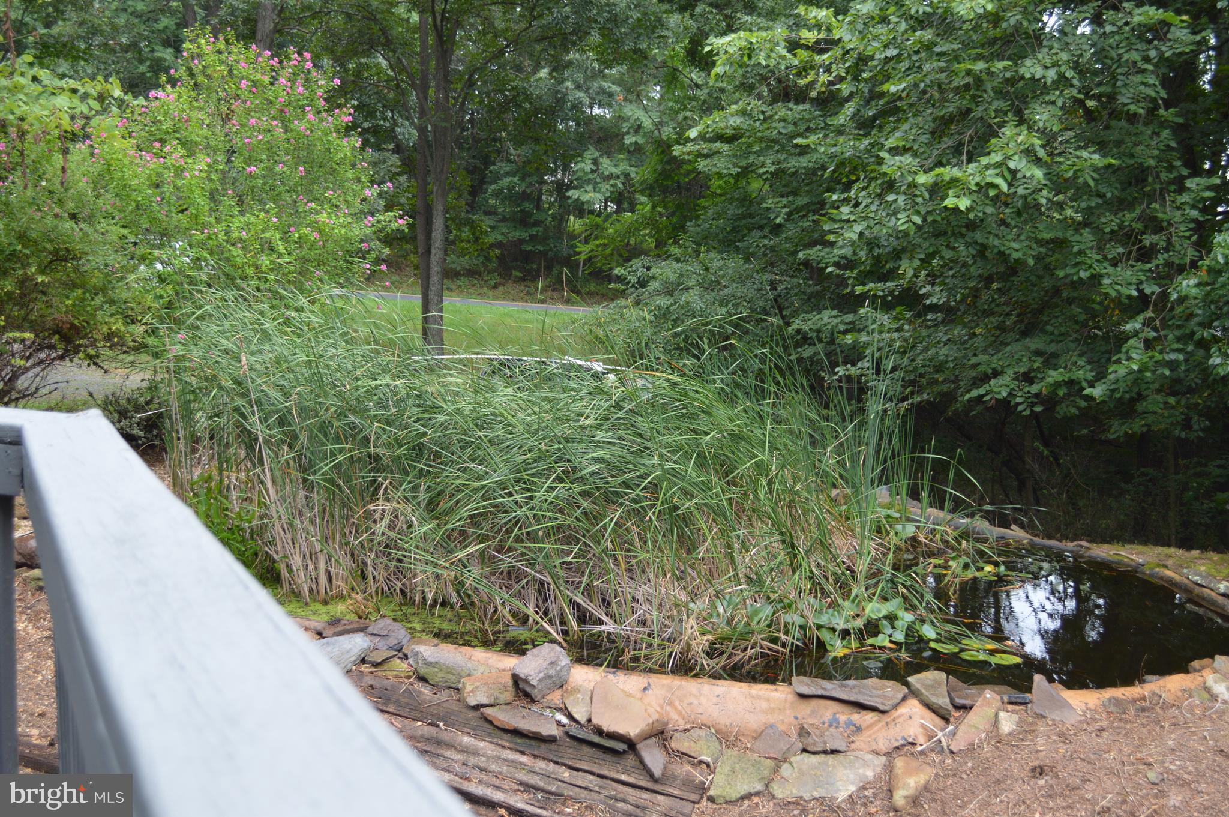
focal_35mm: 42
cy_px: 408
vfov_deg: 31.8
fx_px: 1432
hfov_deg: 46.4
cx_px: 614
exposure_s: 1/100
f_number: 5
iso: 400
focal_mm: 28
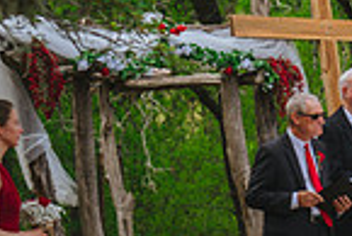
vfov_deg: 6.6
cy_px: 133
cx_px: 697
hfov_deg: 9.3
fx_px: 2036
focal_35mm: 208
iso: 31
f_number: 2.8
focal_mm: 52
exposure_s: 1/250
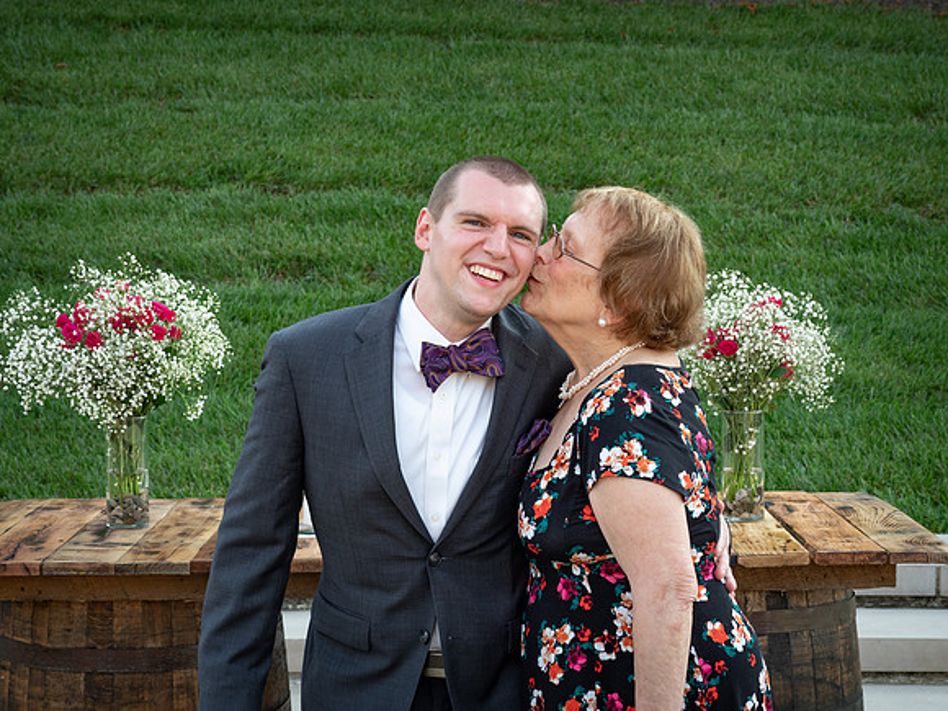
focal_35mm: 72
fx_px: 1959
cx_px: 510
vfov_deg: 20.6
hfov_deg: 27.2
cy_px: 403
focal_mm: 31
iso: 200
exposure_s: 1/100
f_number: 5
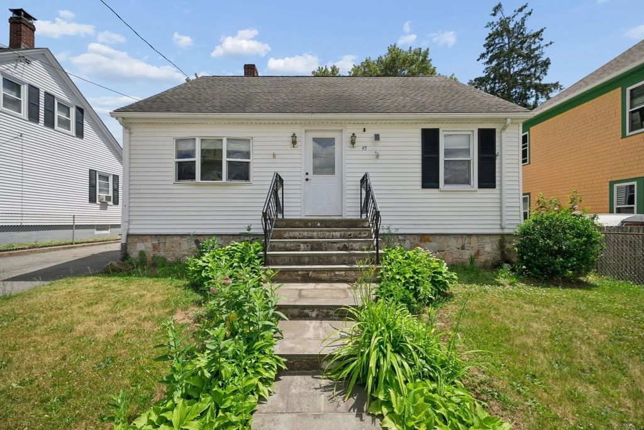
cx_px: 322
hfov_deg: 104.2
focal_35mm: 14
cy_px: 215
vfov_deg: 81.2
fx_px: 250
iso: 400
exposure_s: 1/1000
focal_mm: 14
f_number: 8
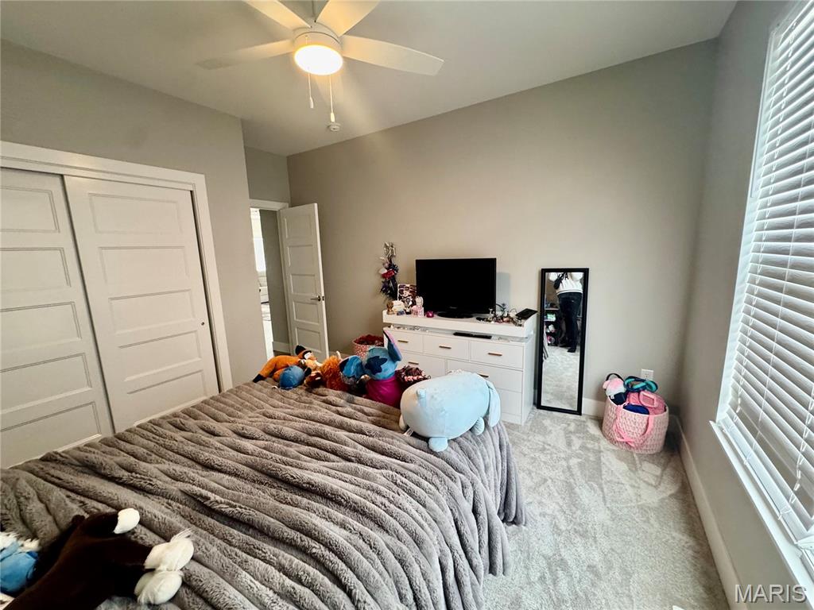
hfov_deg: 102.1
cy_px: 305
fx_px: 329
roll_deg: +1.6
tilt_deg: -10.9
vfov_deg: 85.7
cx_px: 407
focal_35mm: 14
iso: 250
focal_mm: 2.22
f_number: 2.2
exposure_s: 1/60
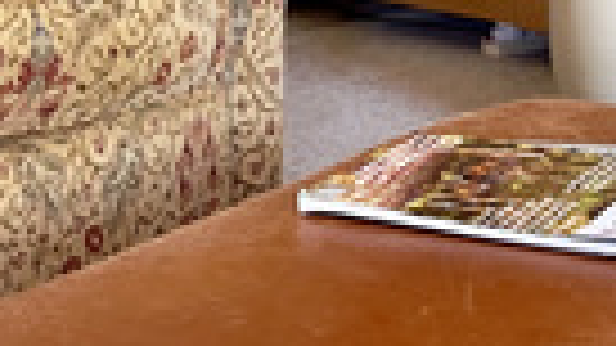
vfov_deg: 8.9
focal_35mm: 132
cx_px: 535
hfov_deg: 16.1
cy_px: -216
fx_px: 2156
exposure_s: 1/60
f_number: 1.5
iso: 250
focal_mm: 5.7
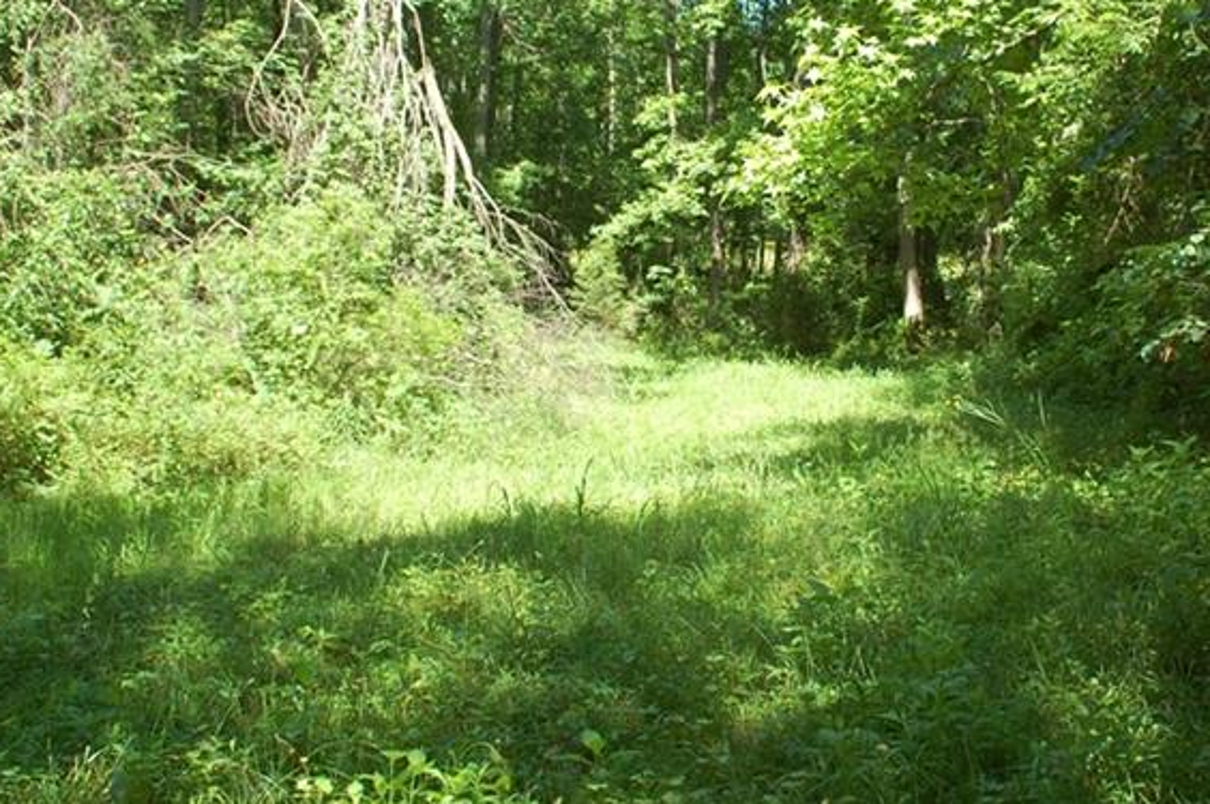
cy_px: 234
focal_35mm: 49
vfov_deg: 27.2
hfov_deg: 40.3
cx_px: 695
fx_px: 1645
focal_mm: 18
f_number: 6.3
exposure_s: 1/160
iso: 200
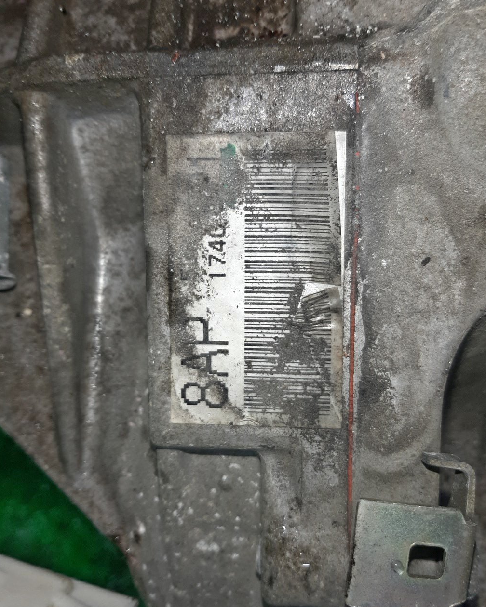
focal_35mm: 29
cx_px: 251
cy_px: 298
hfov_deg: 50.0
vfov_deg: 60.4
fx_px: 521
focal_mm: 3.93
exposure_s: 1/100
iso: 69
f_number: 1.7
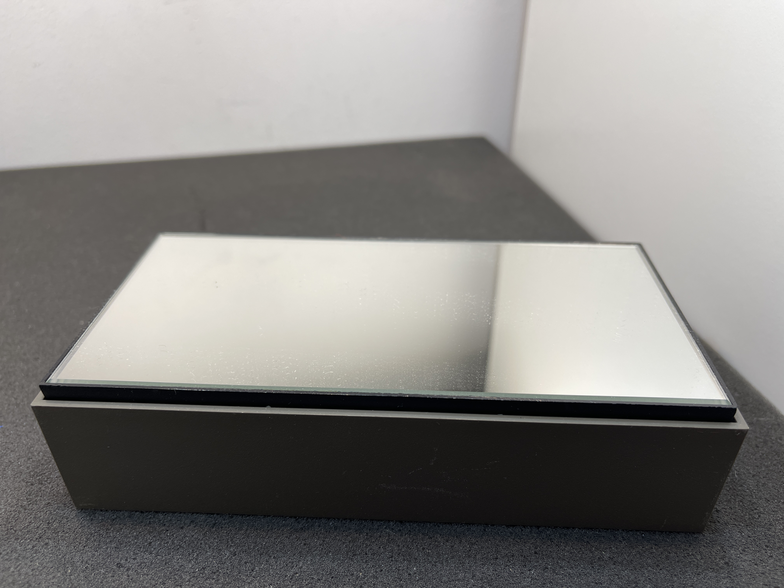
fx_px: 566
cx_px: 392
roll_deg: -2.1
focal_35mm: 25
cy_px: 294
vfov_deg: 54.9
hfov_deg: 69.4
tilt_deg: -34.4
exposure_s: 1/121
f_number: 1.6
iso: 32
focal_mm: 5.1
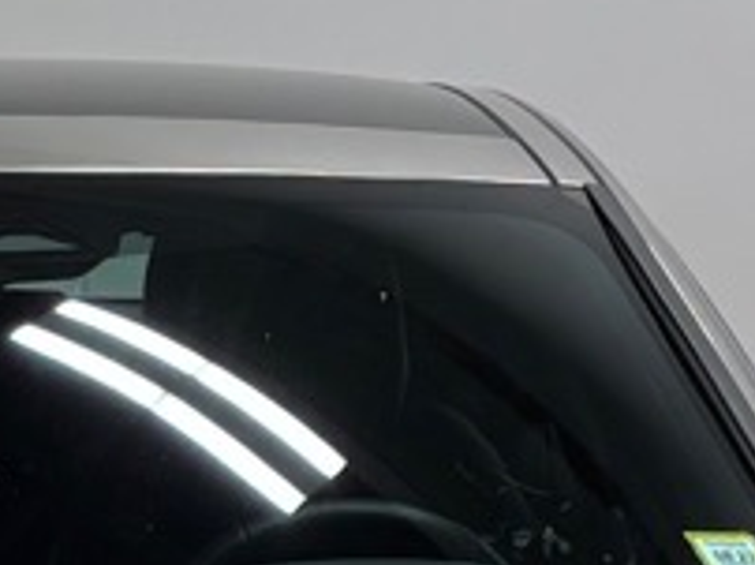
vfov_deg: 7.0
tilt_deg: -13.1
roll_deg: -0.5
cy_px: 1051
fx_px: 4488
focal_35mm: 206
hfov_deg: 9.5
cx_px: -11
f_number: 1.6
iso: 40
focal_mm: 5.96
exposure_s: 1/250
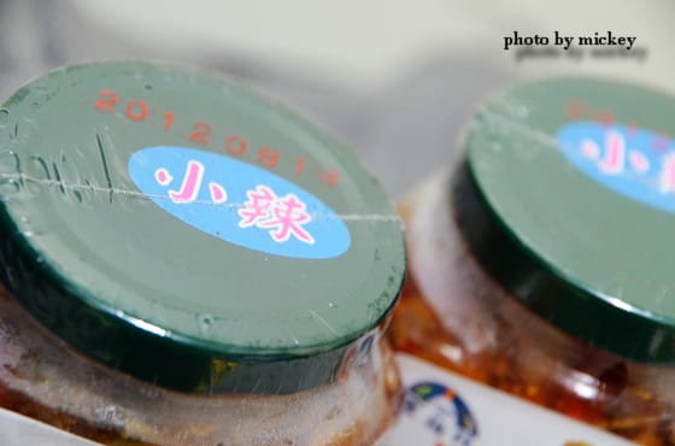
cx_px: 338
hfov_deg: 12.5
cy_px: 223
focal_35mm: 165
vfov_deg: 8.3
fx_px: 3085
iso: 1600
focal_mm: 110
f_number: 5.6
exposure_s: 1/13
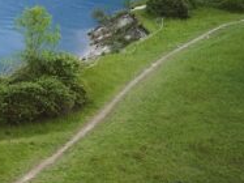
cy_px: 123
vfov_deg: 17.9
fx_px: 578
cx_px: 0
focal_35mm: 82
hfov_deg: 22.9
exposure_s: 1/100
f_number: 2.8
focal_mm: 4.5
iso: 400
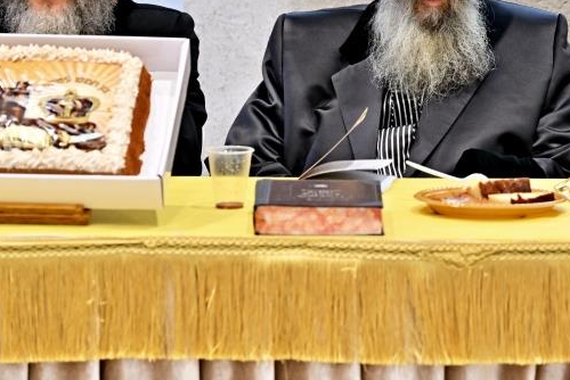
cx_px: 458
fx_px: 2820
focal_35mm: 178
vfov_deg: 7.7
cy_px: 31
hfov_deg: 11.5
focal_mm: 87
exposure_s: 1/250
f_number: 4
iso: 500
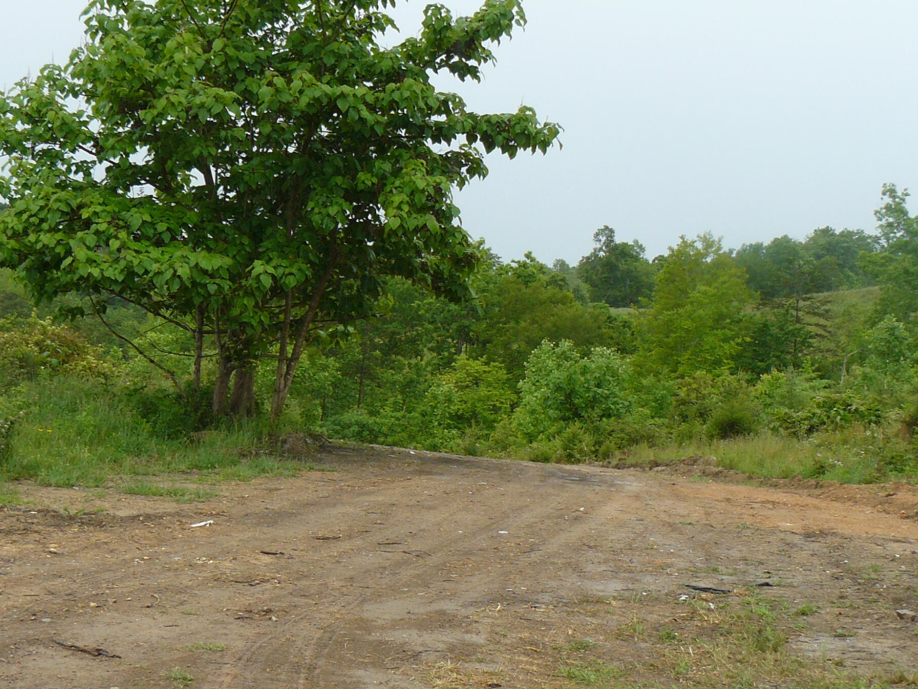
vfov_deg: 24.4
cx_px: 314
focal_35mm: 60
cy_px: 389
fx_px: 1591
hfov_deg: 32.0
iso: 100
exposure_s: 1/100
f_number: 4
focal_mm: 6
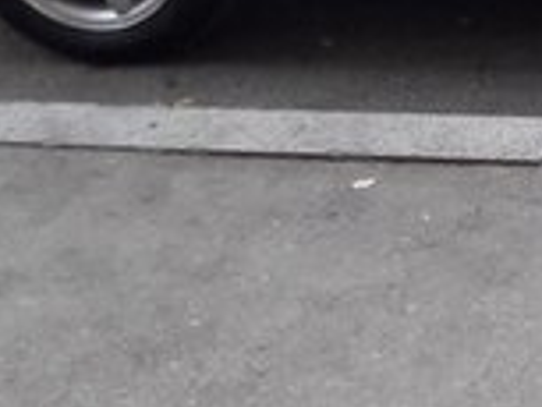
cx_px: 815
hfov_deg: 15.1
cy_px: -239
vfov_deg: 11.6
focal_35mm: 121
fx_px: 1896
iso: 64
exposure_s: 1/50
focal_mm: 3.7
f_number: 1.9
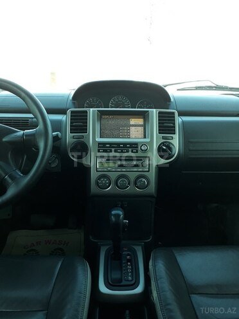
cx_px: 120
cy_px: 160
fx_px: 249
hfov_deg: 51.4
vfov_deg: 65.3
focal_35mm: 27
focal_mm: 3.6
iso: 50
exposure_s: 1/50
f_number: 1.9
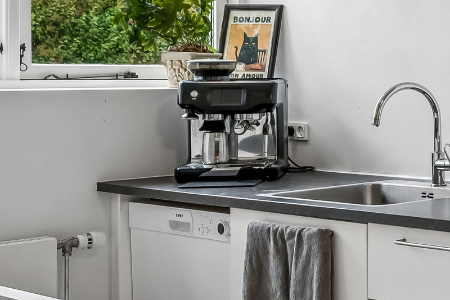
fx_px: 961
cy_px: 127
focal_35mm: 77
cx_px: 698
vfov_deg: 17.7
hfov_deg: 21.5
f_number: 9
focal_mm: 20.5
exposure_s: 1/80
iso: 640
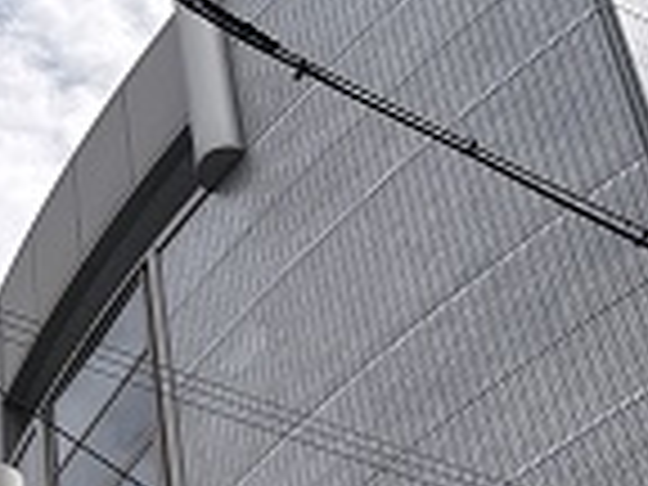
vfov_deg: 12.9
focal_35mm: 103
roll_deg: +0.2
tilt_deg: +34.1
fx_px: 1928
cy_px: 889
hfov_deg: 18.3
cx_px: -90
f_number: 1.6
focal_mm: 5.96
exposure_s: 1/6993
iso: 50
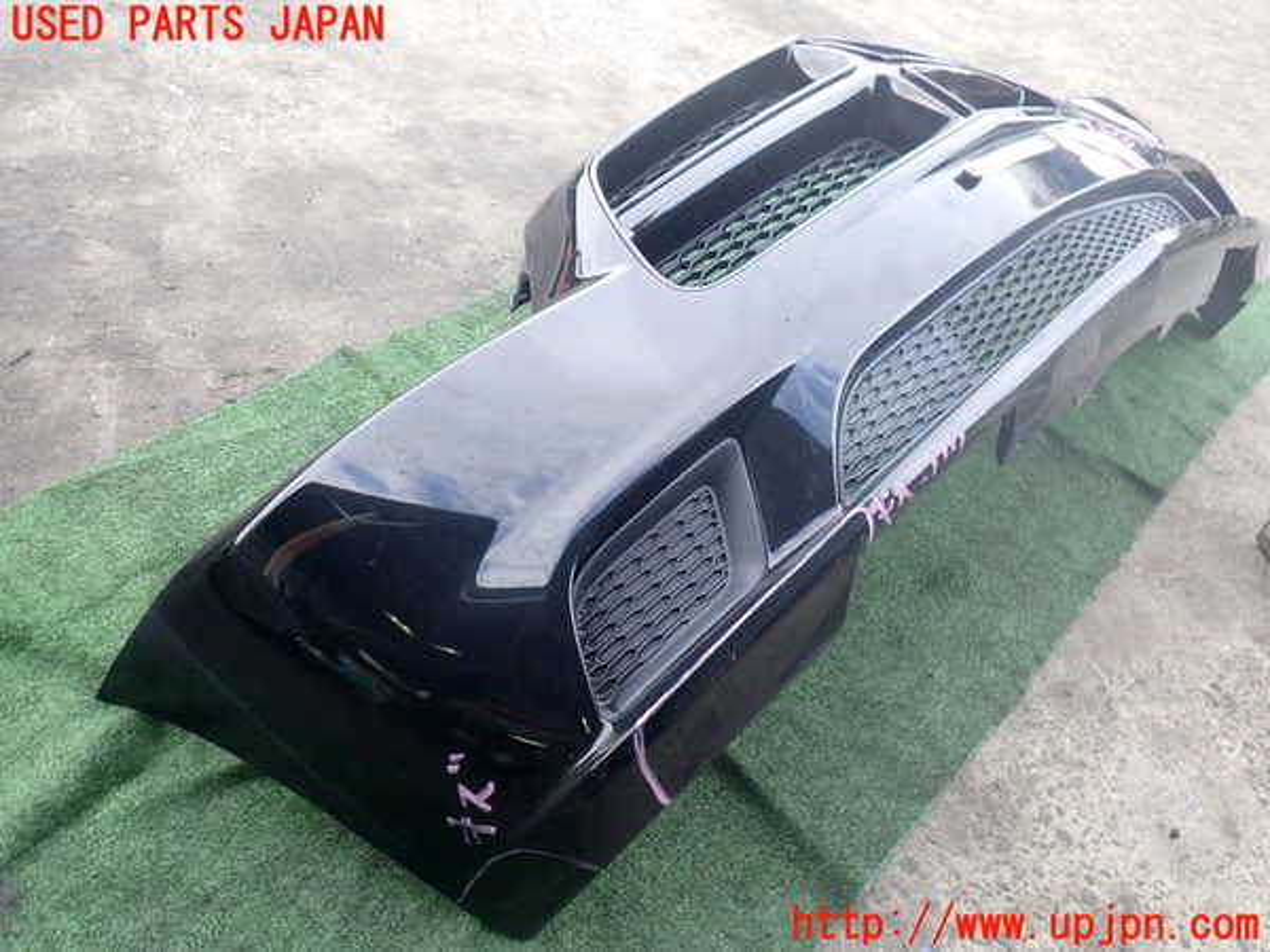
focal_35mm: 30
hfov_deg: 60.0
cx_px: 635
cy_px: 476
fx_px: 1101
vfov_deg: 46.8
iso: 160
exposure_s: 1/125
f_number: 2.3
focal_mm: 5.4
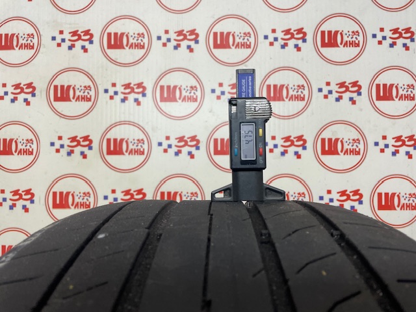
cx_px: 208
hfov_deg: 67.3
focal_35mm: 26
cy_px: 156
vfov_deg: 53.1
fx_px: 312
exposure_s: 1/100
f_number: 1.6
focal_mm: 4.2
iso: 125
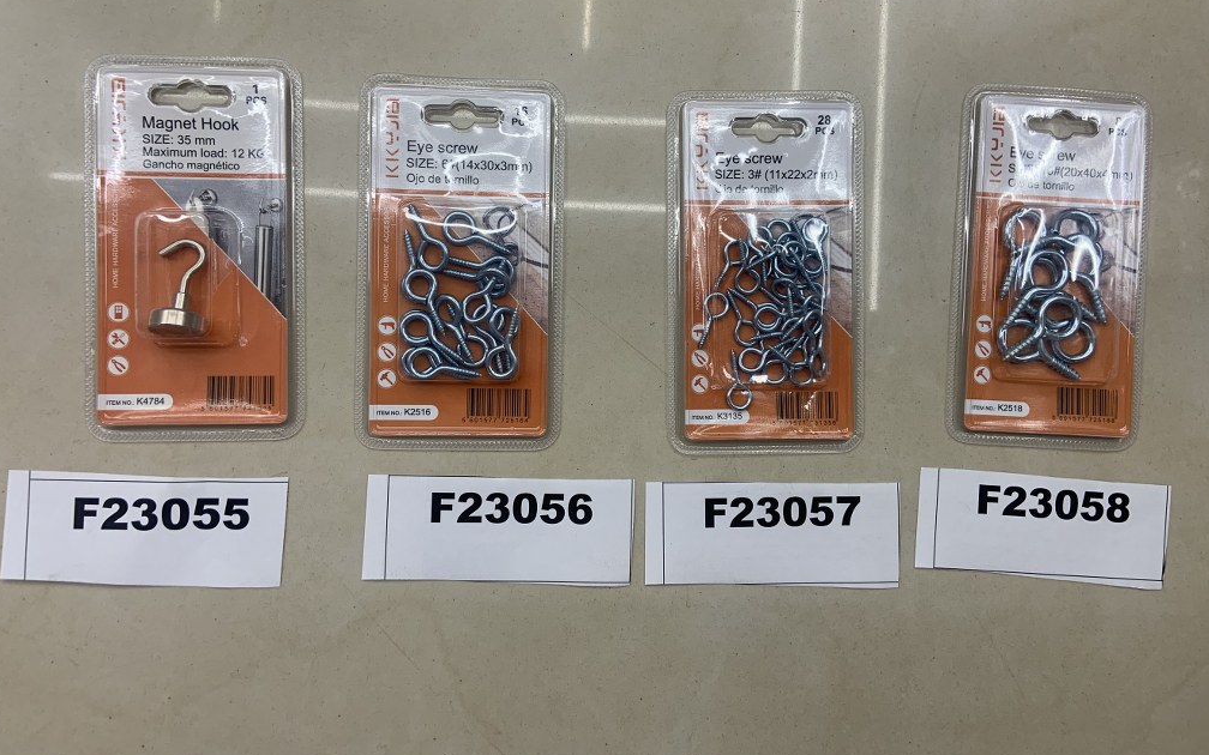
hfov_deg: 66.5
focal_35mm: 28
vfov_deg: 44.5
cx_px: 606
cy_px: 350
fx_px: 923
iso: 64
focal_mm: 4.25
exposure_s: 1/100
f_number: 1.8
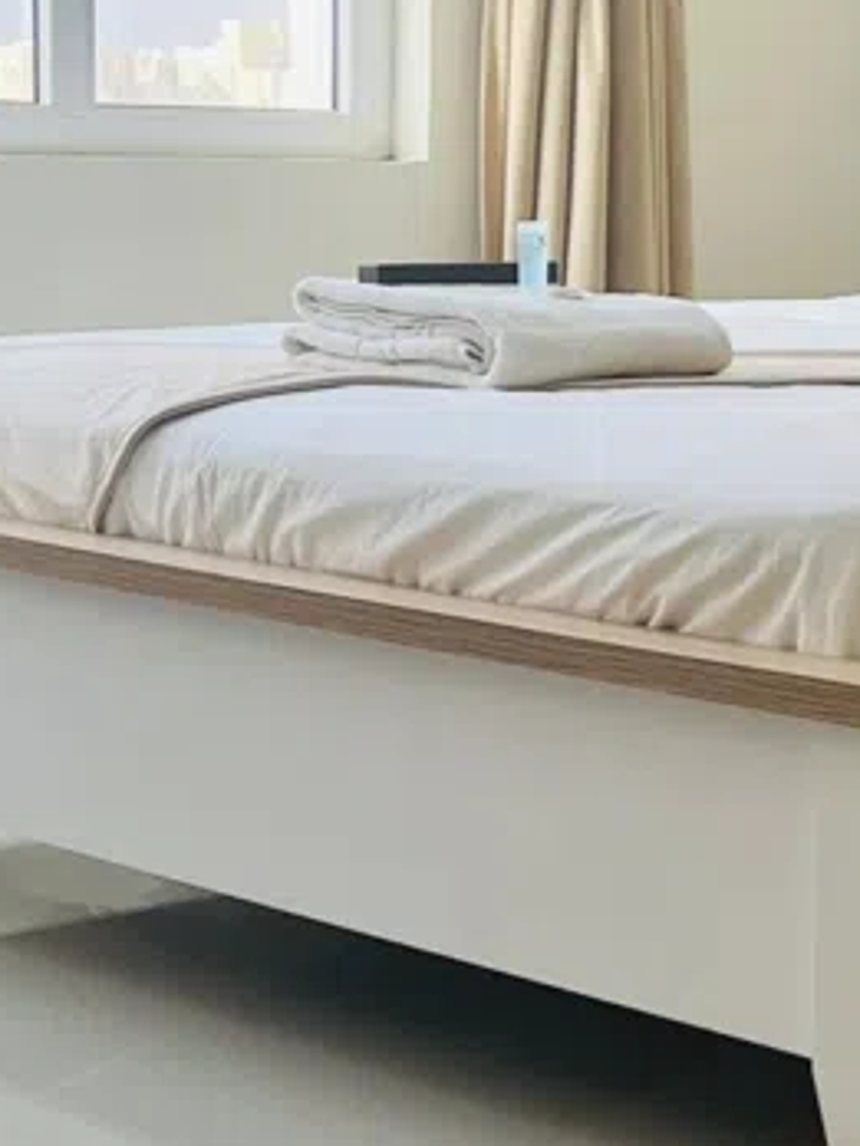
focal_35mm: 102
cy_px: 423
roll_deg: -1.5
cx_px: 1298
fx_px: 3379
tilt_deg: -5.0
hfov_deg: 13.6
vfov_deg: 19.2
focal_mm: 5.7
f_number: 1.5
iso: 50
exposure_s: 1/171
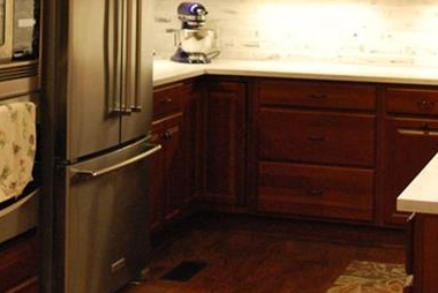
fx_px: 1084
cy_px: -29
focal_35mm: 89
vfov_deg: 15.0
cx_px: 210
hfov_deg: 22.8
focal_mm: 22
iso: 1000
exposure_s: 1/30
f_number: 4
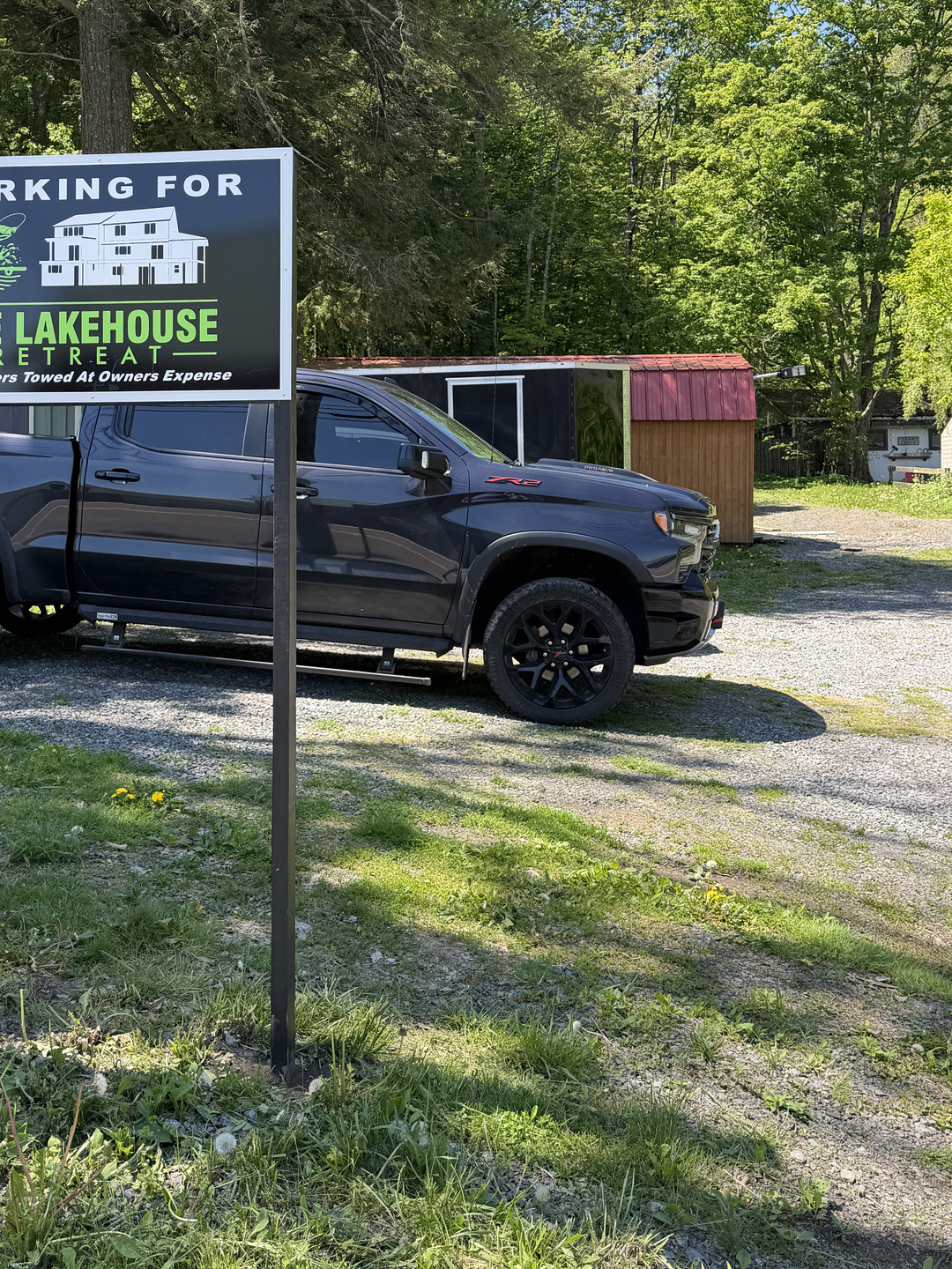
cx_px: 345
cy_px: 473
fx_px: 1320
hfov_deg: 39.3
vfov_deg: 50.8
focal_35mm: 36
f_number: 1.78
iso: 80
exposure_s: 1/955
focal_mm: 6.76
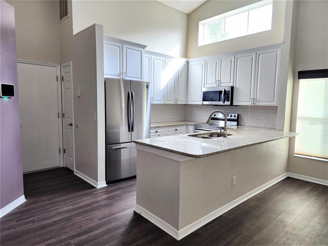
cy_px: 123
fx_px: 218
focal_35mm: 23
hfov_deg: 73.9
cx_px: 164
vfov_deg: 58.9
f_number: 1.8
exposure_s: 1/120
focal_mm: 6.4
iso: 160
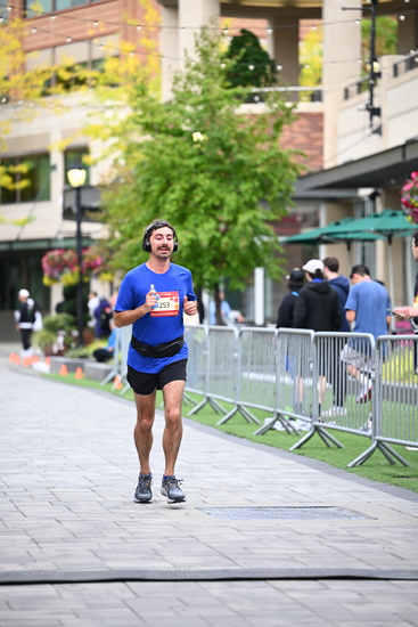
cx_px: 209
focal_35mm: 130
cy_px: 314
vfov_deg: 15.8
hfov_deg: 10.6
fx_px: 2263
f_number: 2.8
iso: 640
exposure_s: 1/1250
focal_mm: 130
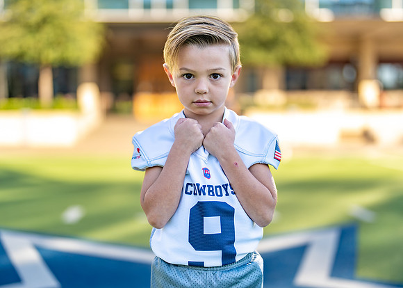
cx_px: 208
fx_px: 655
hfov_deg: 34.2
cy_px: 141
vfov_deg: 24.8
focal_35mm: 57
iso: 100
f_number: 1.2
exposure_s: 1/2500
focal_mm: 50
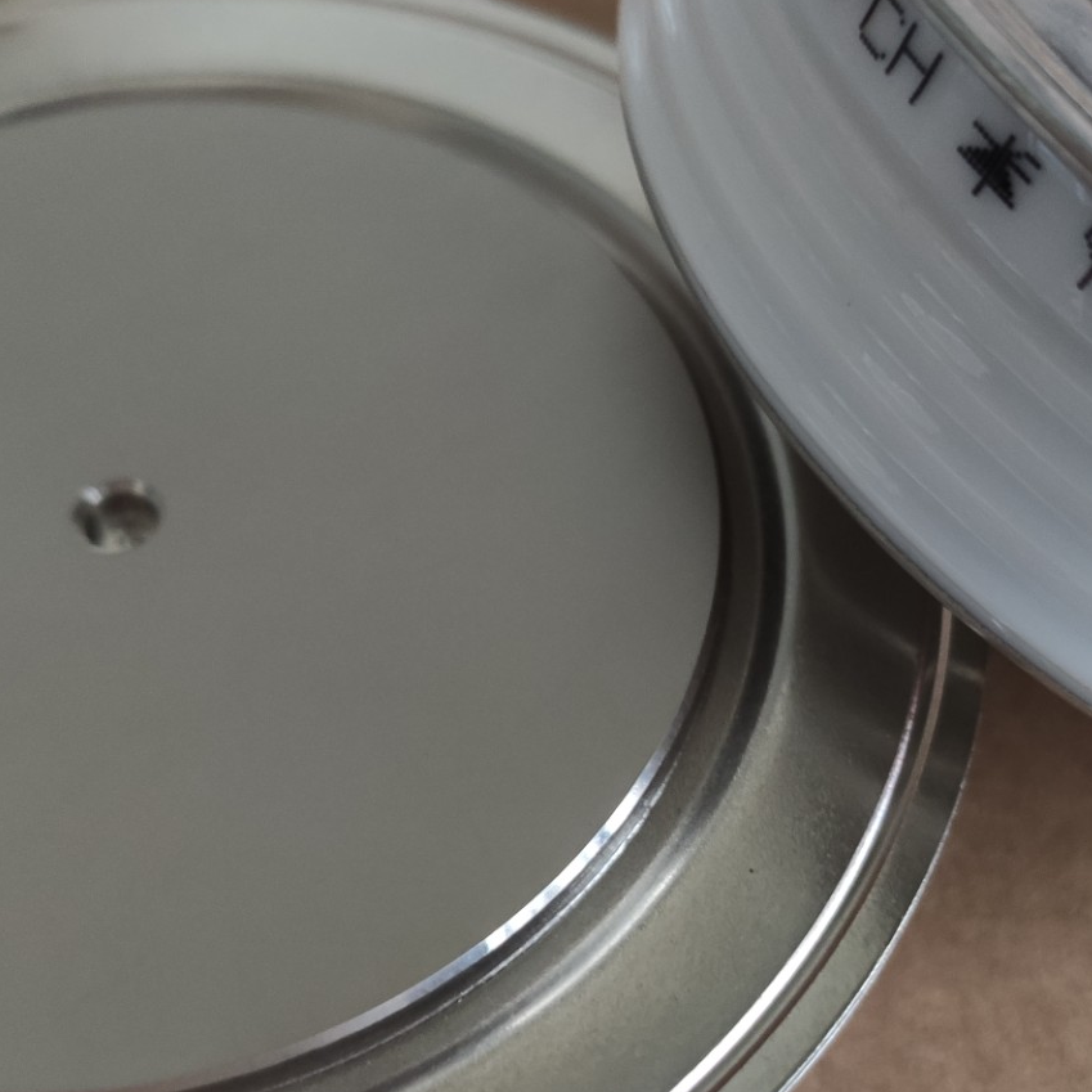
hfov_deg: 32.7
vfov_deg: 32.7
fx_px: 1856
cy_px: 632
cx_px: 614
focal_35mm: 52
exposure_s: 1/33
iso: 1116
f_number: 1.75
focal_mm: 4.77
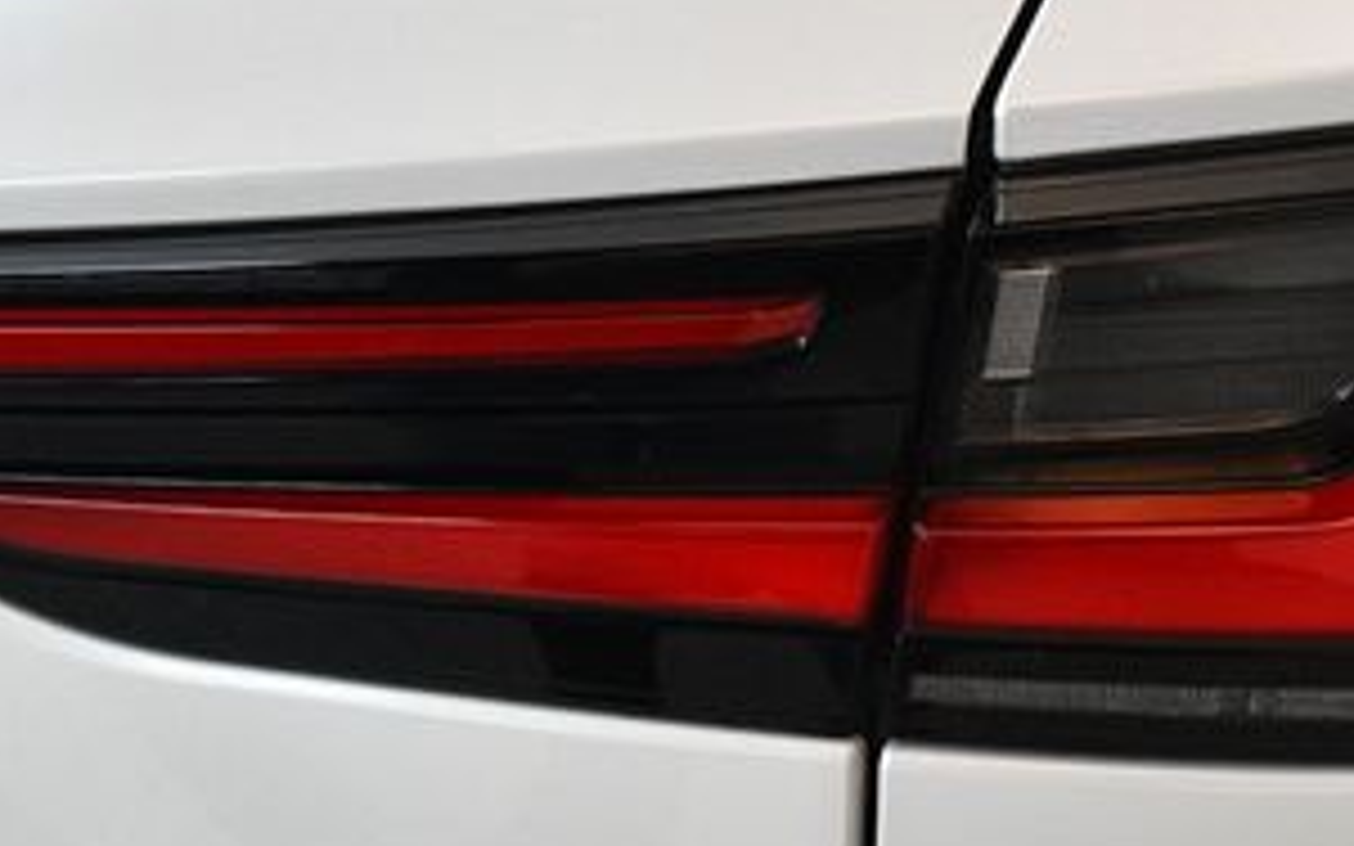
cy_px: 468
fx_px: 2878
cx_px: 783
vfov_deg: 16.7
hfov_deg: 26.4
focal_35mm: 78
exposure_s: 1/125
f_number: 3.8
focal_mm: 24
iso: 1600
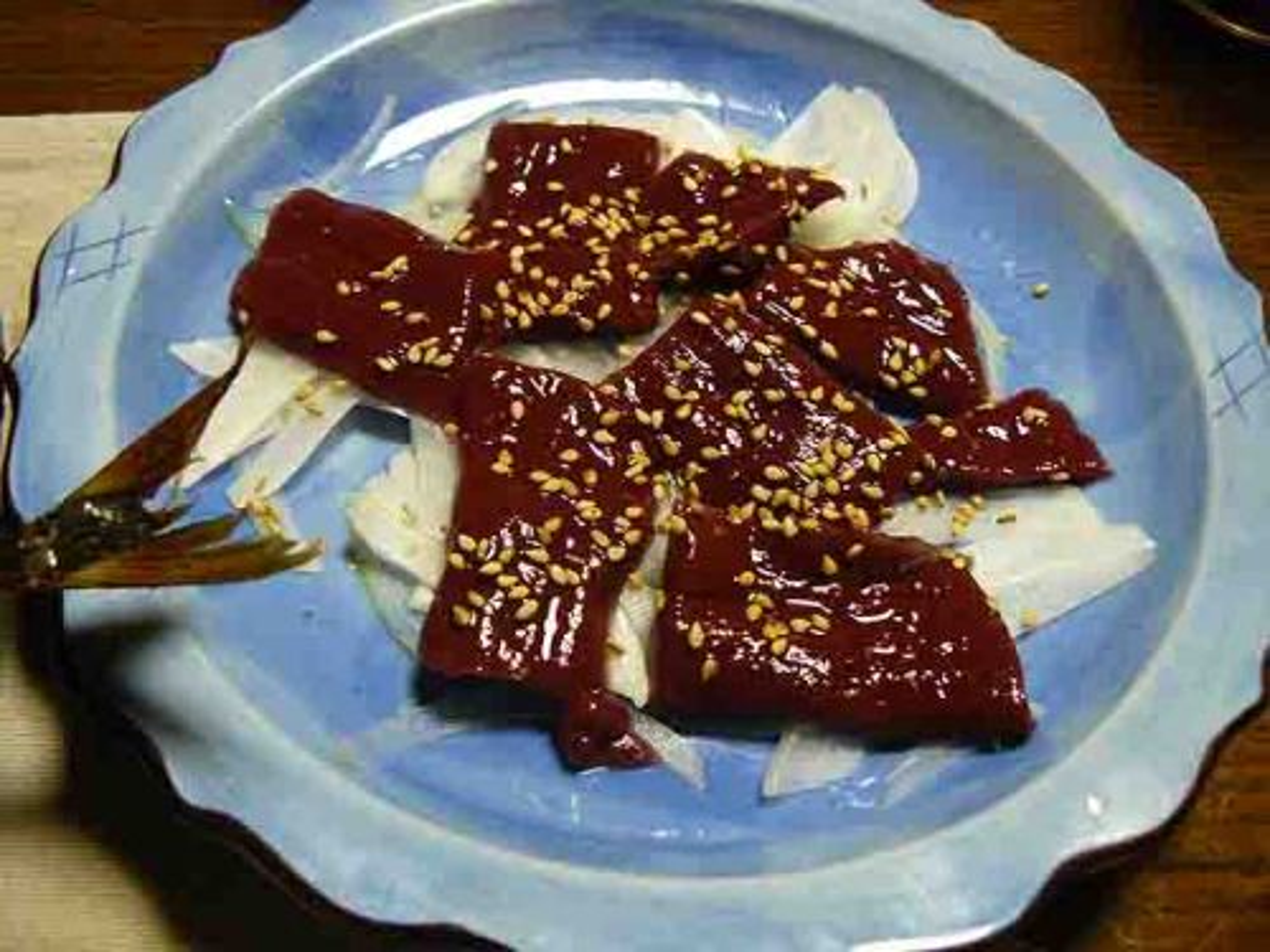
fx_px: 1321
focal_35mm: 36
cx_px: 635
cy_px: 476
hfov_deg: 51.4
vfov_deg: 39.7
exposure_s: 1/5
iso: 200
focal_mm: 6
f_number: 2.8
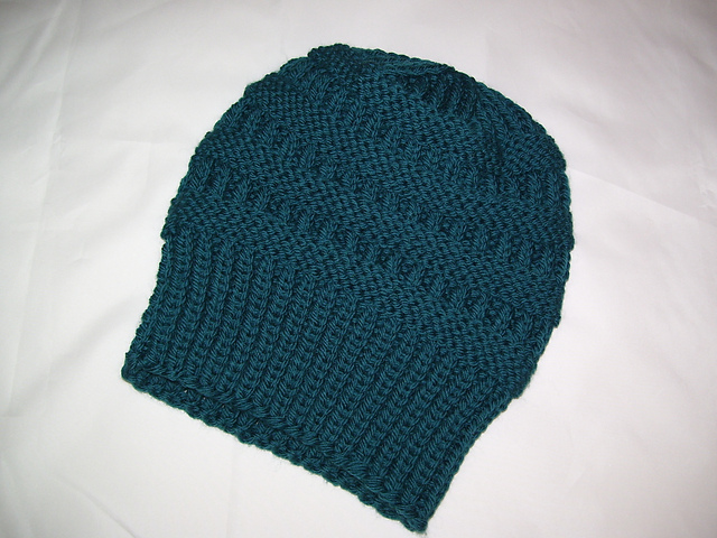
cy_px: 269
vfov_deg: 39.7
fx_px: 746
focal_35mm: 36
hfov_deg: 51.4
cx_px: 358
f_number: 2.7
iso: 80
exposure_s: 1/60
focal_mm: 6
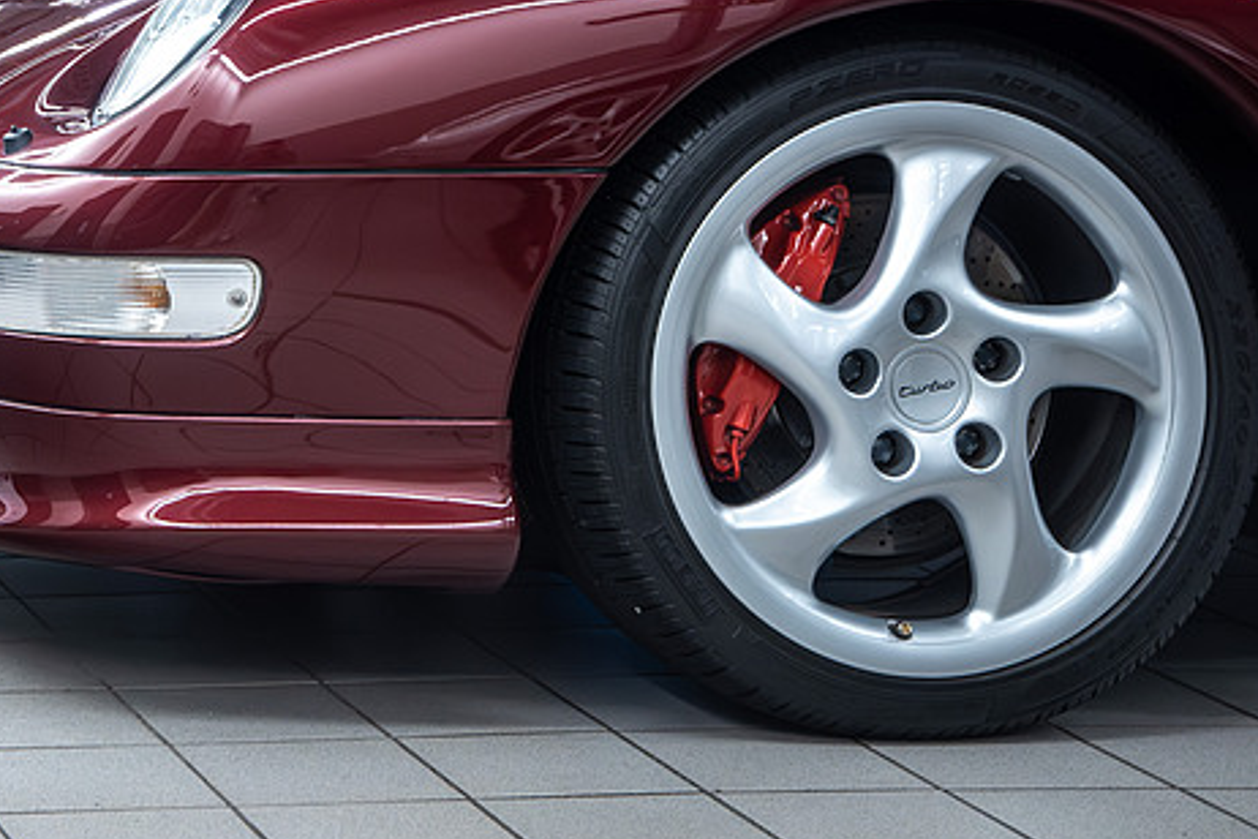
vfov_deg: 13.9
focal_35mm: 98
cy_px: 148
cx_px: 218
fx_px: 3424
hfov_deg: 20.5
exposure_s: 1/50
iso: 2000
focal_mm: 58
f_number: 4
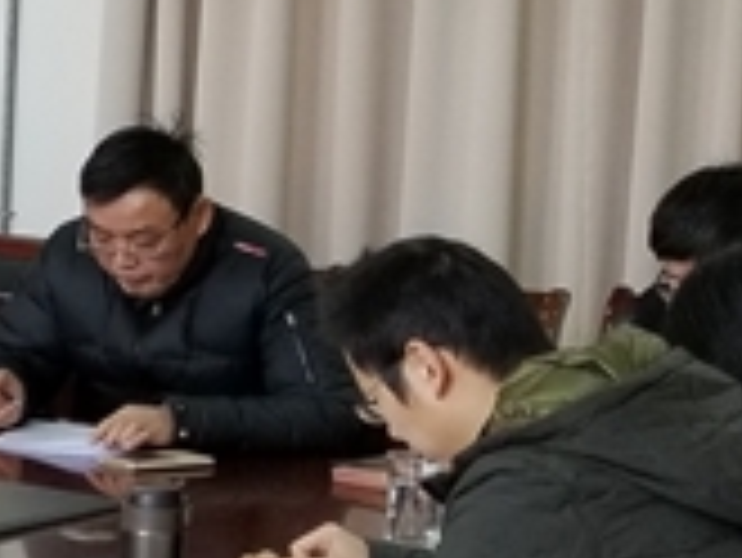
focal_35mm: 126
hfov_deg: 13.0
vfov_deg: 11.8
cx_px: -872
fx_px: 2703
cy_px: 198
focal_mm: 4.25
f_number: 1.7
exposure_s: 1/50
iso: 125
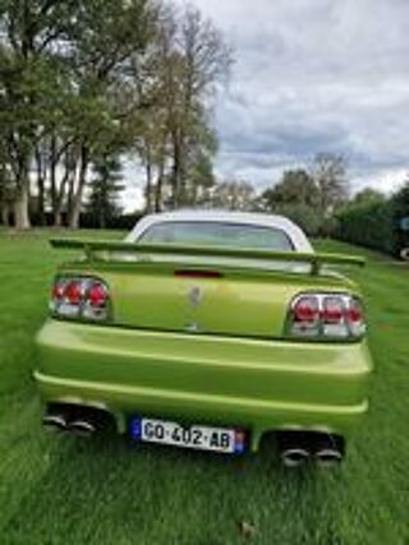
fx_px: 363
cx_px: 204
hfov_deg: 58.9
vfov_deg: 73.9
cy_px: 272
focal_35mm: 23
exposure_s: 1/470
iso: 50
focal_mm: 5.4
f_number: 1.8
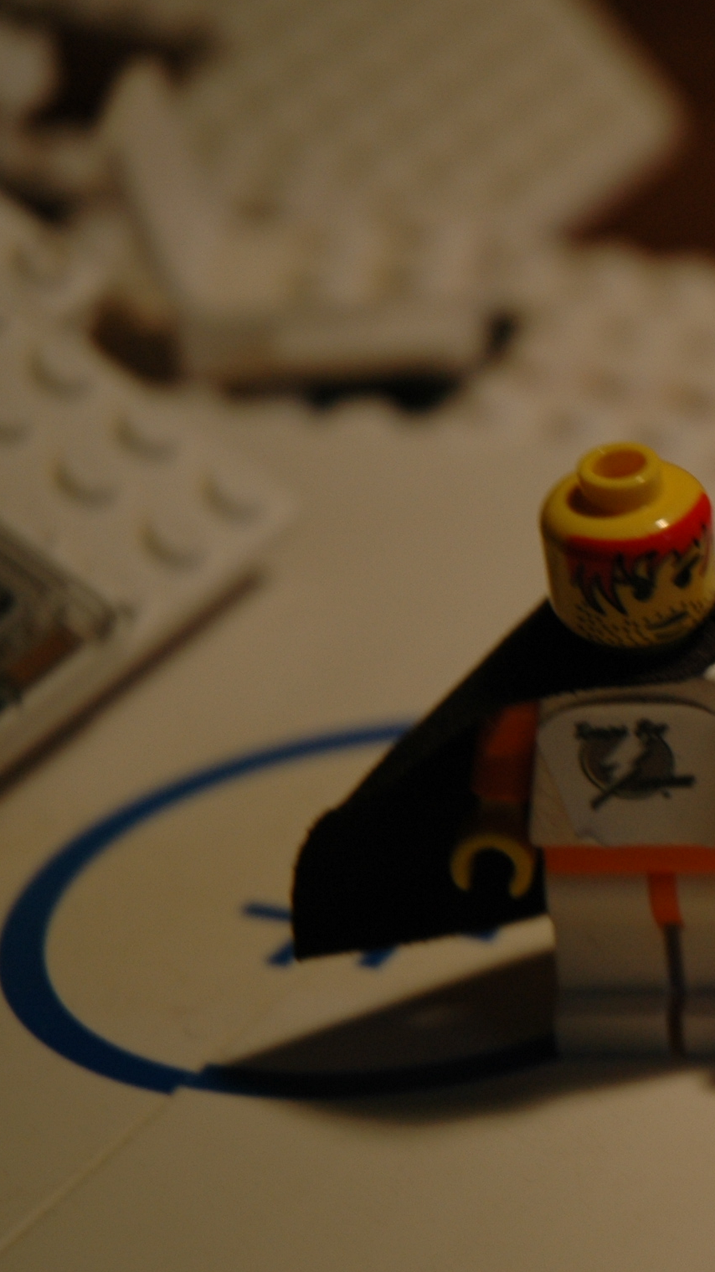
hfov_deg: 6.9
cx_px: 1240
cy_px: 657
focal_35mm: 171
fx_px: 5767
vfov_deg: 12.6
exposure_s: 1/80
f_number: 4.5
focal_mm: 55
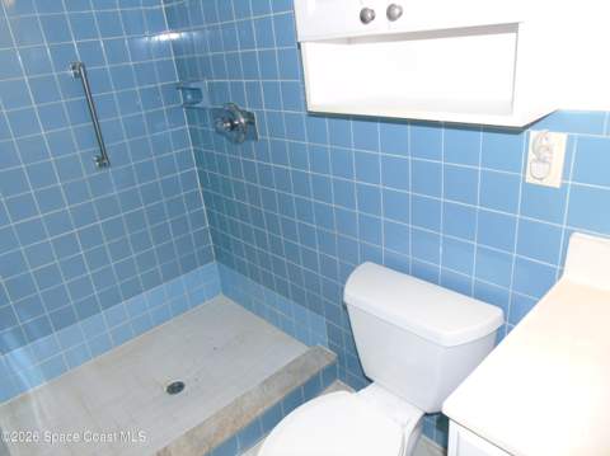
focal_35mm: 25
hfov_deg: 69.4
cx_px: 305
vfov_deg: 54.8
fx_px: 440
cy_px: 228
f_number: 3.4
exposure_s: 1/30
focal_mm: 4.4
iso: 200
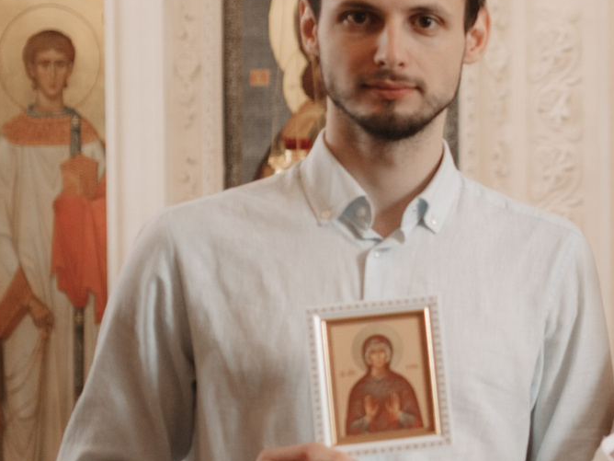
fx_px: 2288
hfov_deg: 14.3
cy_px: 242
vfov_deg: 11.5
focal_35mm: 129
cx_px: 924
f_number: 2.2
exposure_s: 1/250
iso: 640
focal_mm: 35
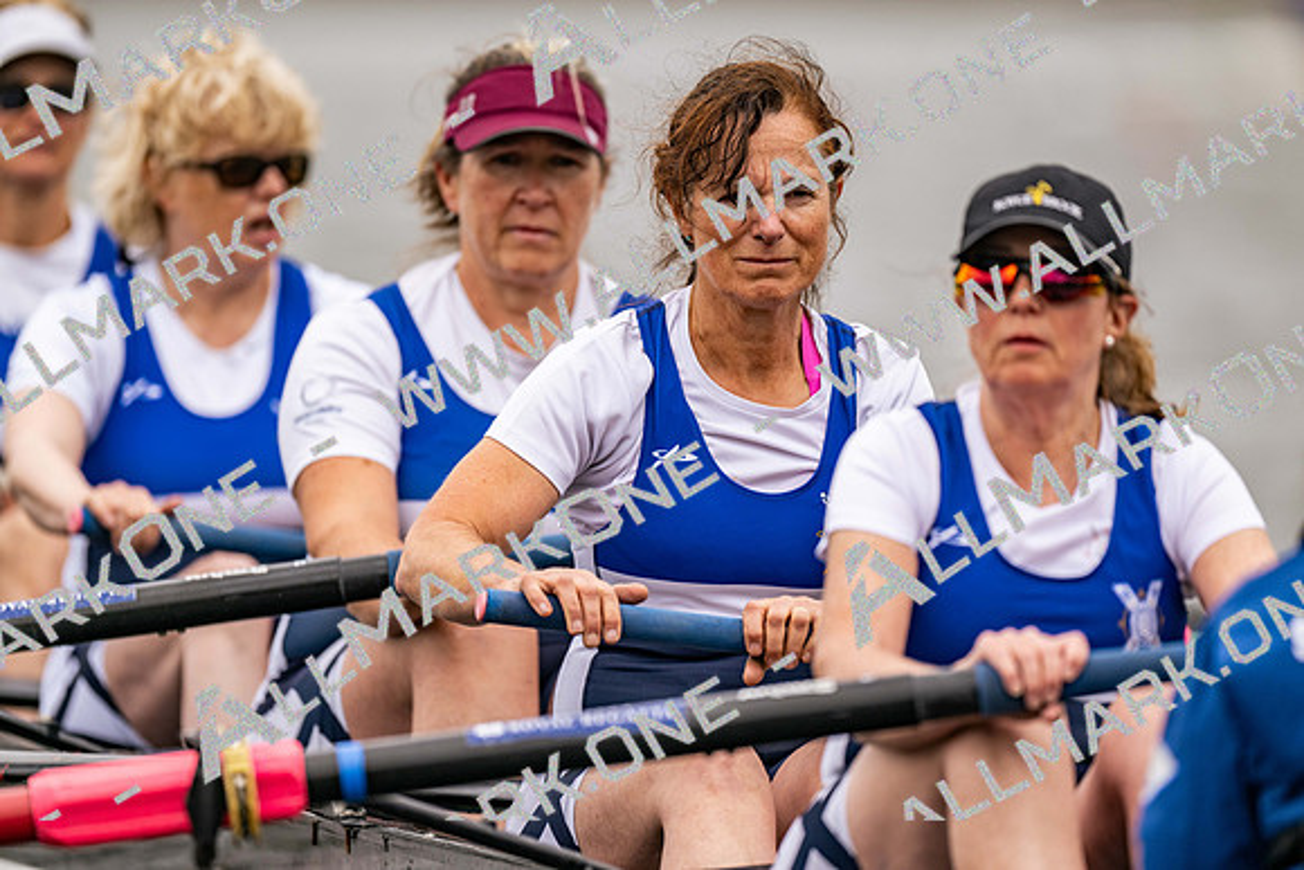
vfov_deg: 2.3
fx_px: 21737
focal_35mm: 600
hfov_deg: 3.4
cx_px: 652
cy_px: 435
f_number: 4
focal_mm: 600
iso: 360
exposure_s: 1/2500
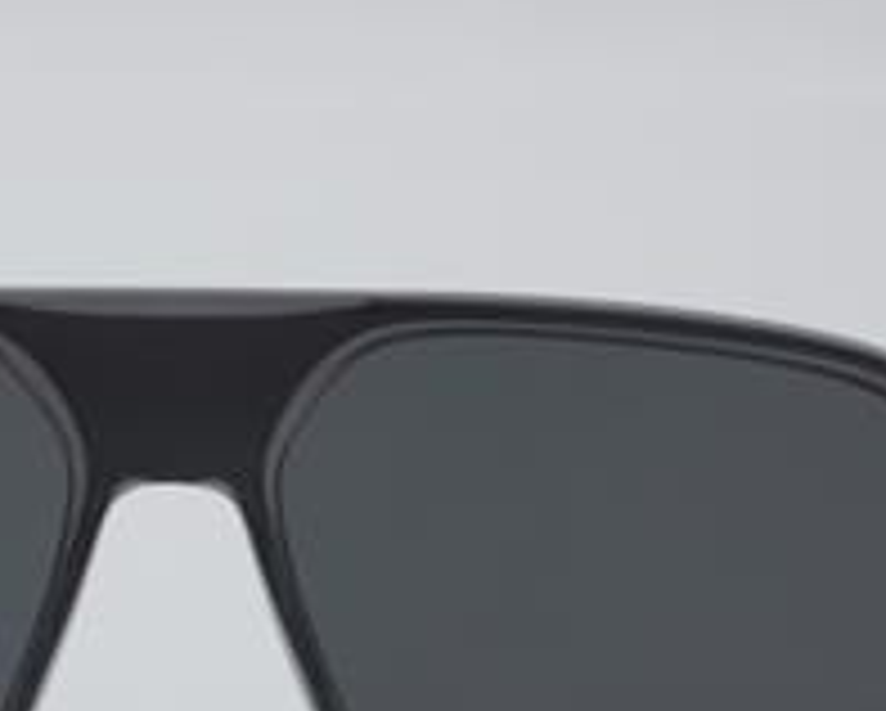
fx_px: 4120
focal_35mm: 157
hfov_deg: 12.2
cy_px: 562
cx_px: 175
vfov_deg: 9.8
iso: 100
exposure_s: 1/4
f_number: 32
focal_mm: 55
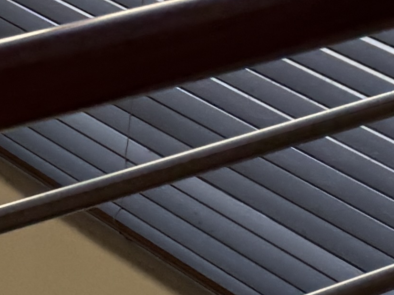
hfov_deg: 10.2
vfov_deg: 8.4
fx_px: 1889
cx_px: -593
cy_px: -316
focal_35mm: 166
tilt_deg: -12.7
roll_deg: +0.9
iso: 64
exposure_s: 1/156
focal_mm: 6.76
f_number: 1.78
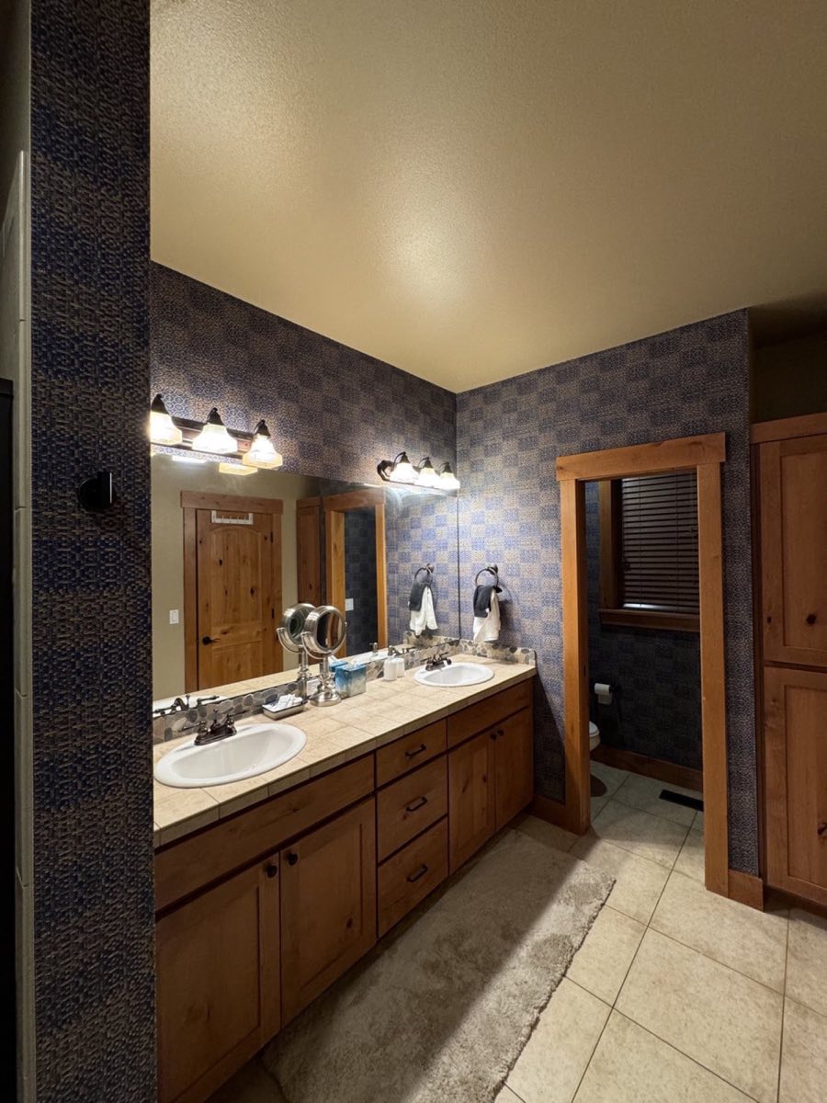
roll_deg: +1.0
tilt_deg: -0.7
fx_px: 446
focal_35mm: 14
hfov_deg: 85.7
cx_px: 414
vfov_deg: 102.1
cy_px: 552
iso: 250
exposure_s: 1/60
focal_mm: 2.22
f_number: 2.2
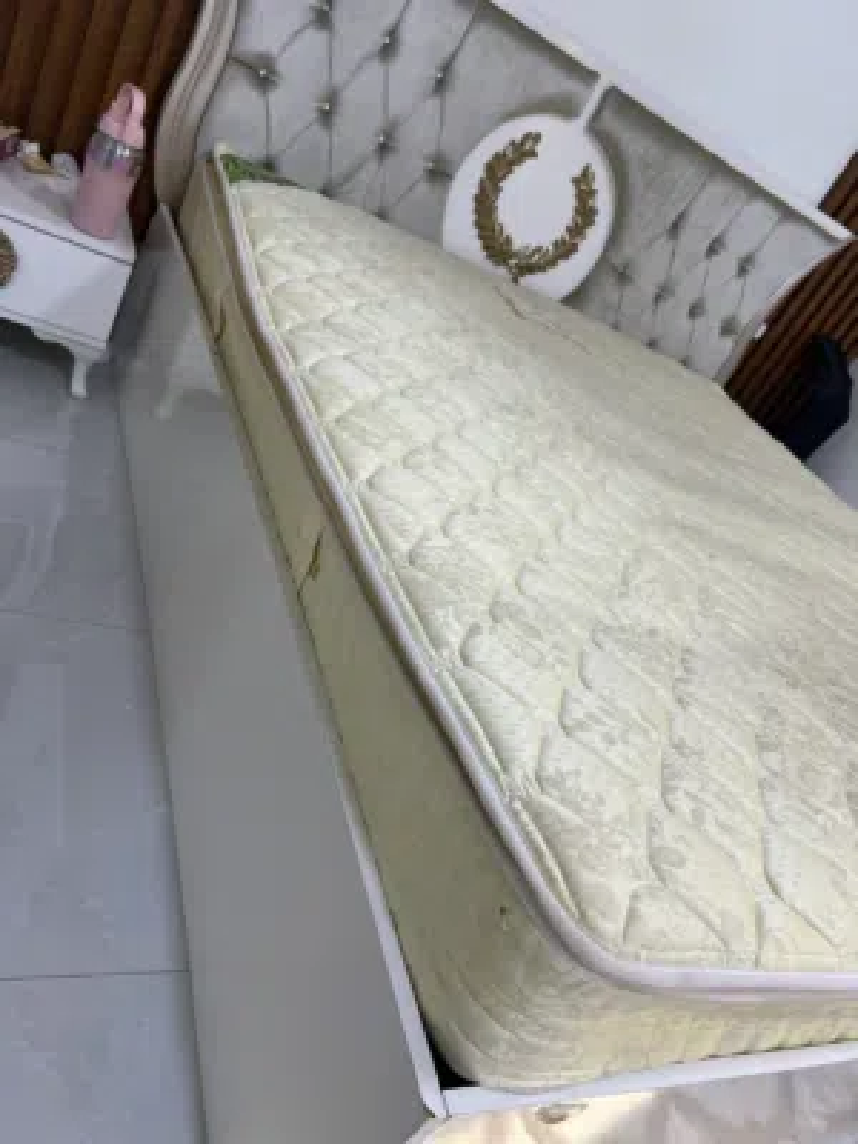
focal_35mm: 26
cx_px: 429
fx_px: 859
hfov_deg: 53.1
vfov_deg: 67.3
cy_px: 572
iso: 80
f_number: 1.5
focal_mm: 5.7
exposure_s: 1/100
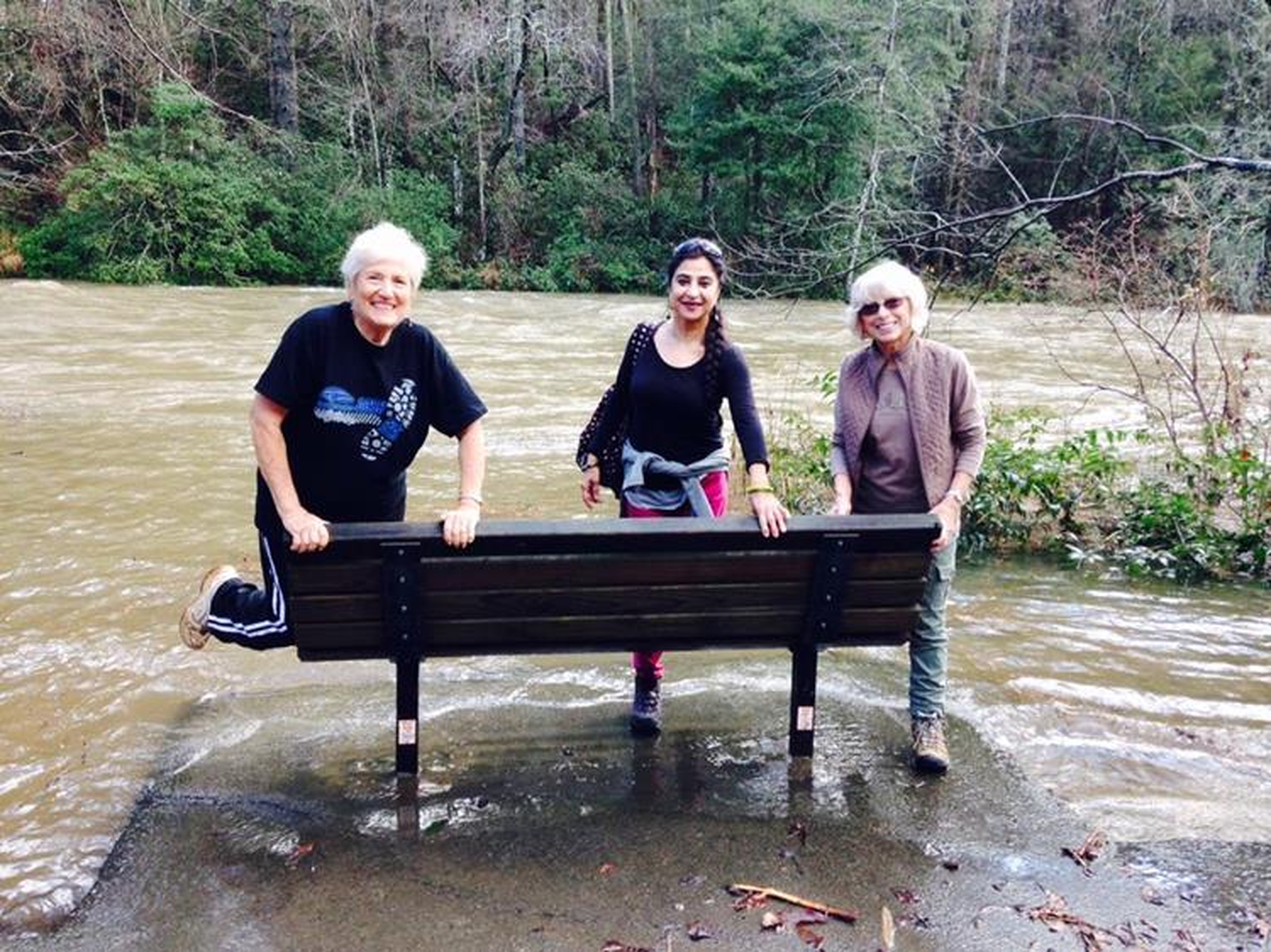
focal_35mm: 33
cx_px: 636
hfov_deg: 55.4
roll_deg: -1.5
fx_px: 1211
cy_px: 476
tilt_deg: -13.5
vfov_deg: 42.9
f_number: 2.4
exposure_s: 1/60
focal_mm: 4.12
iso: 50
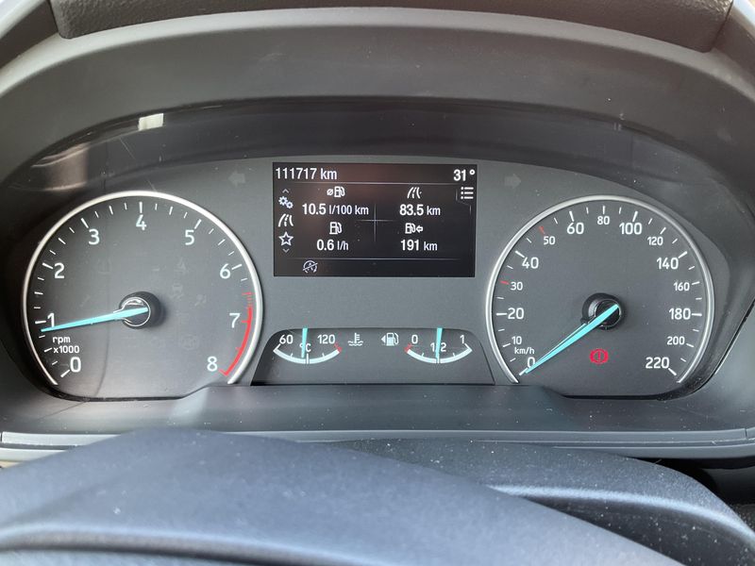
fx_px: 633
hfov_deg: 61.7
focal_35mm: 29
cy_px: 283
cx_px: 378
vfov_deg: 48.2
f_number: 1.8
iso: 64
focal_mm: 3
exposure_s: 1/67
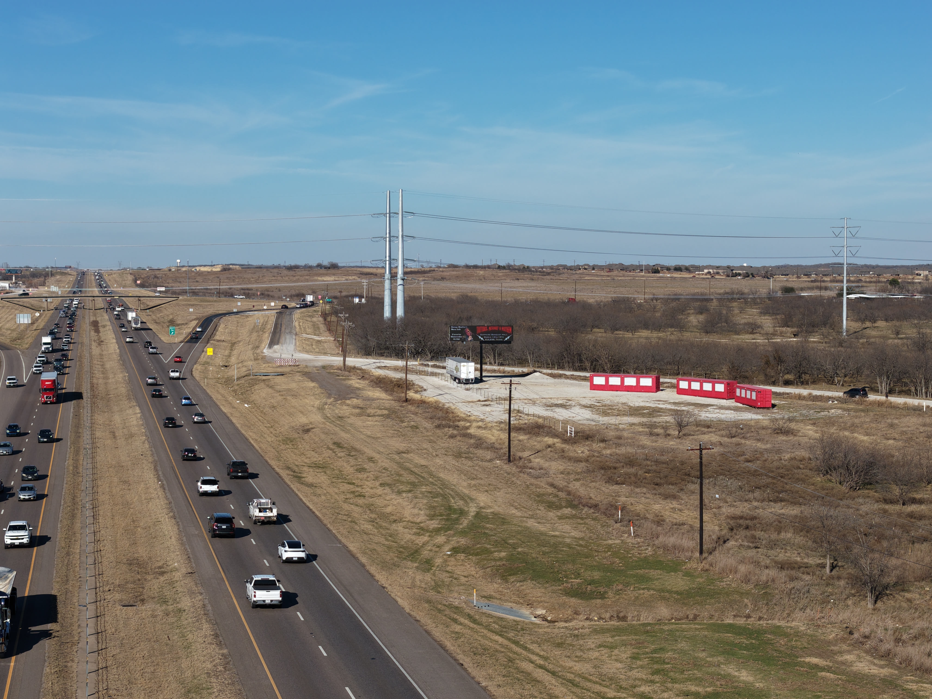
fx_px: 1885
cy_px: 350
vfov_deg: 21.0
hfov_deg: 27.8
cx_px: 466
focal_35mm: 70
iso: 100
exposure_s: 1/2000
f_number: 2.8
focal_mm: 19.35
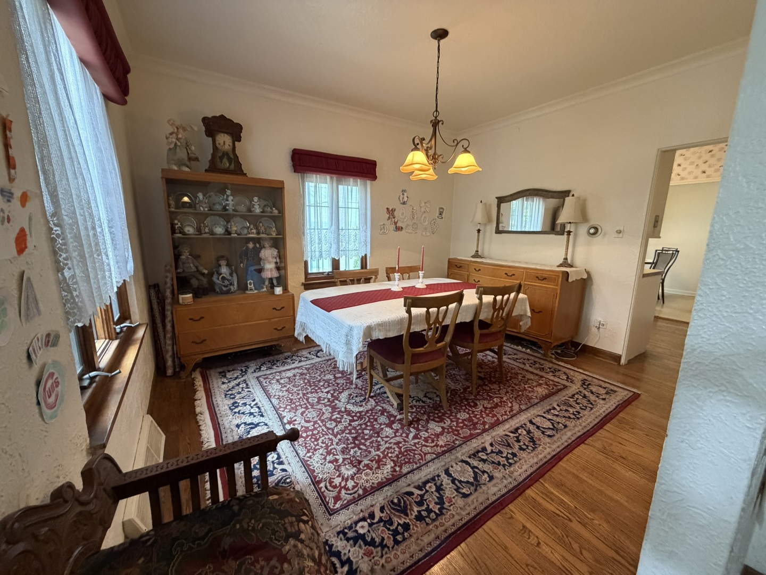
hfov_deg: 102.1
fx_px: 310
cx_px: 383
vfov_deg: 85.7
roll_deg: -0.6
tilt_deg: -9.5
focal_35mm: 14
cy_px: 288
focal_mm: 2.22
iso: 500
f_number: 2.2
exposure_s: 1/60
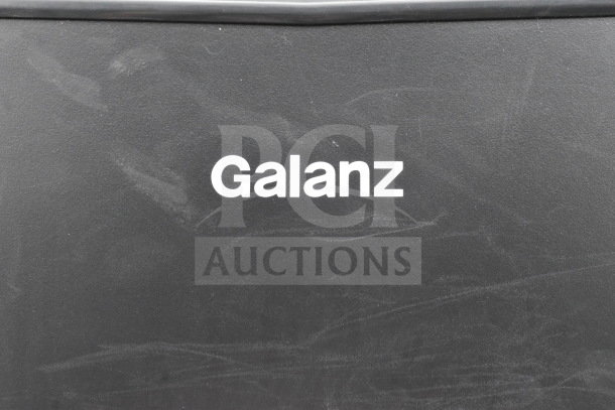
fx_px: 974
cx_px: 308
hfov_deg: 35.0
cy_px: 205
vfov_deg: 23.8
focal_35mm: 57
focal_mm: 38
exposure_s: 1/500
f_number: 11
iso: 6400
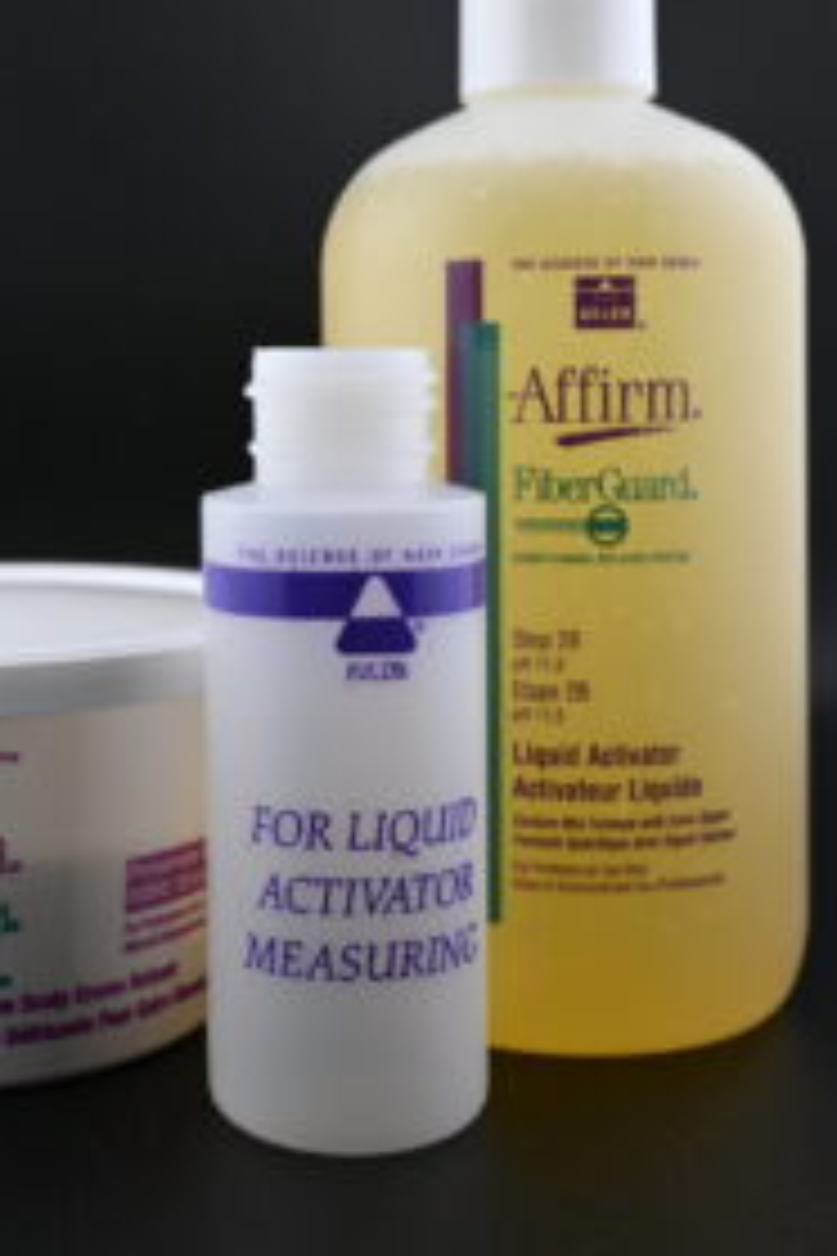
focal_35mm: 51
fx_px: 1772
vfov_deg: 38.5
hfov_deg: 26.3
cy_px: 396
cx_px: 225
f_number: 4
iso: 280
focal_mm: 21
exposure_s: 1/250
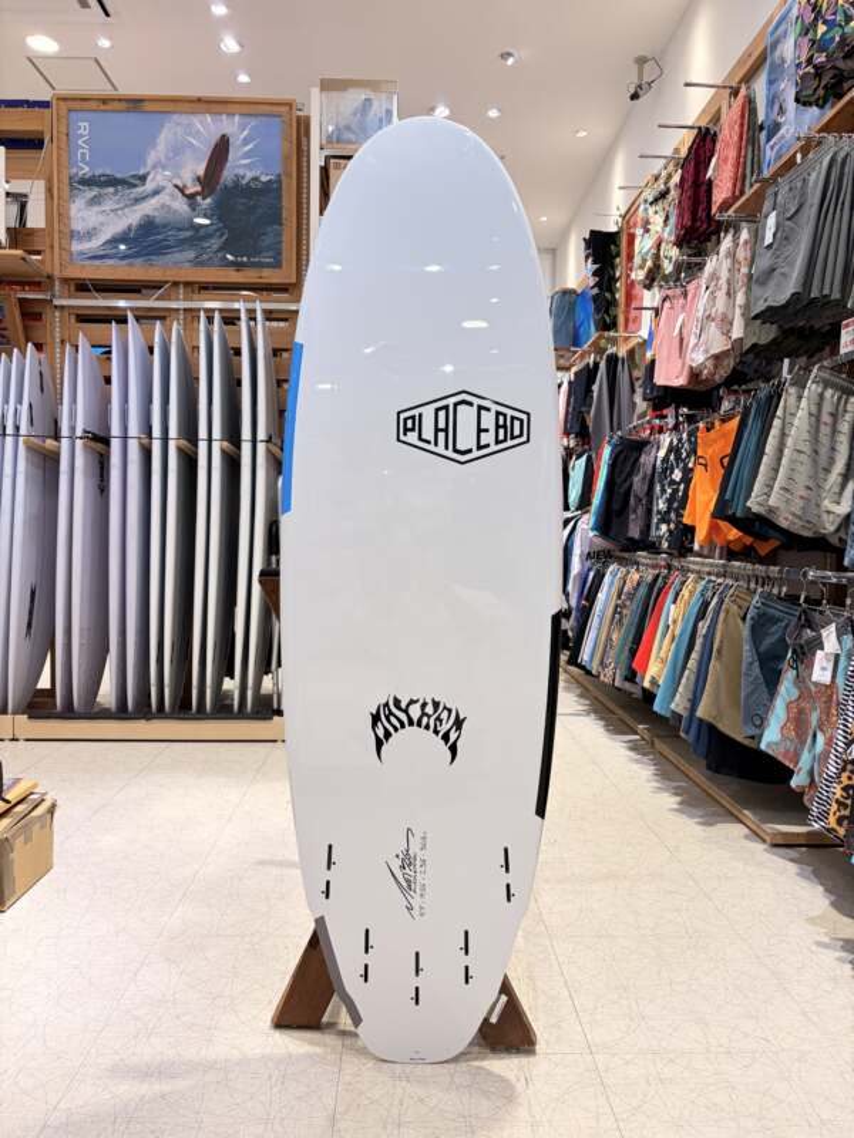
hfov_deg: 53.1
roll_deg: -0.8
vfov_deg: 67.3
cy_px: 569
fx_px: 855
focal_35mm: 26
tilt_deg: -3.1
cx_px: 427
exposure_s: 1/120
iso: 100
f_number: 1.6
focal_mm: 5.96
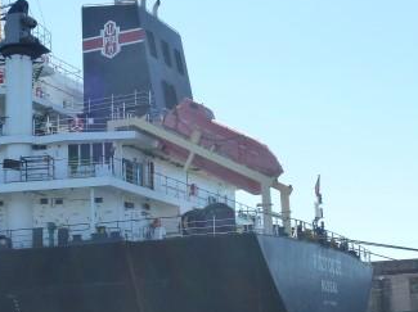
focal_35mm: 71
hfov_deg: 26.9
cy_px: 227
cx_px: 84
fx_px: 856
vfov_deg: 20.5
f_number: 4
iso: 160
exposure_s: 1/500
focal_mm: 6.4
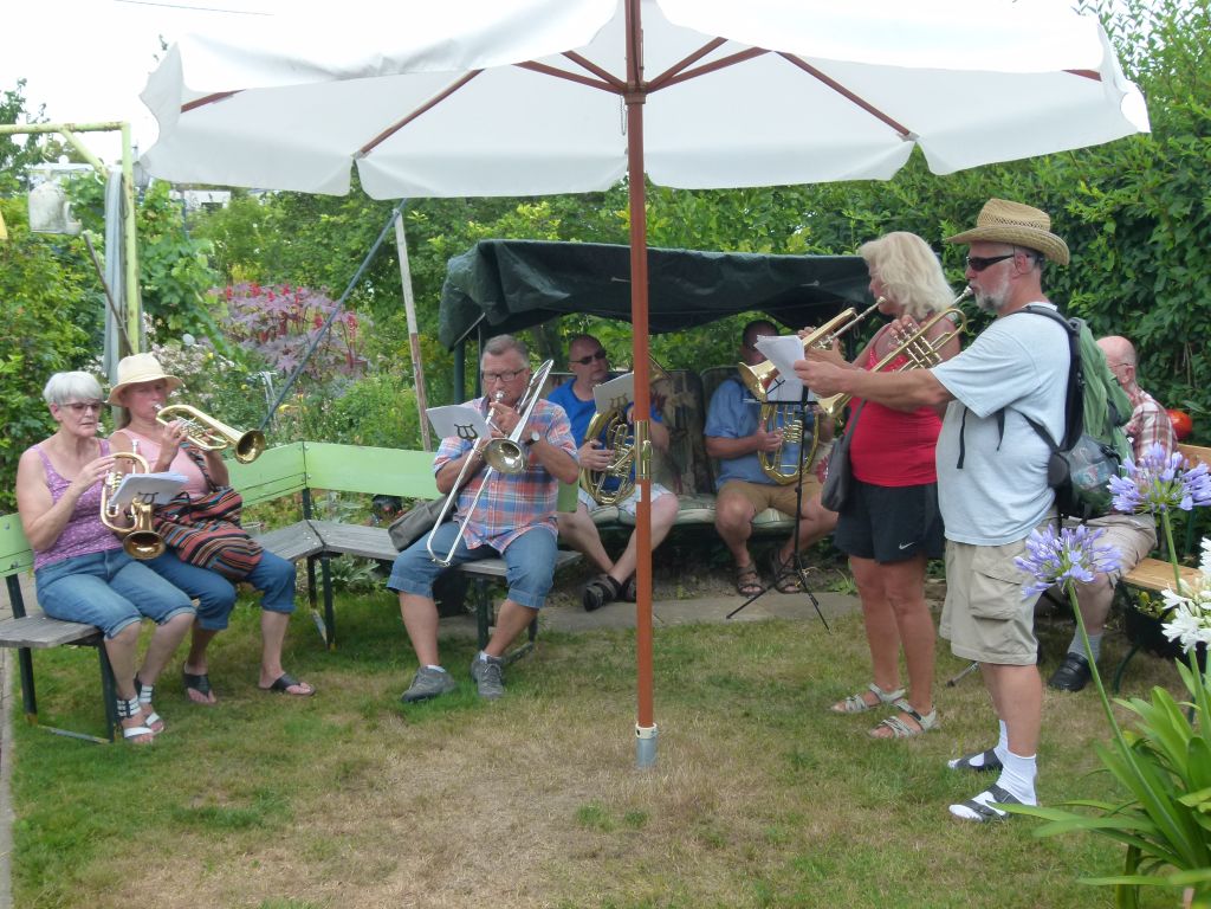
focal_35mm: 40
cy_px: 454
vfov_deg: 36.0
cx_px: 606
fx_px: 1399
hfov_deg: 46.8
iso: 160
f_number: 4
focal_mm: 7.3
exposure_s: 1/200
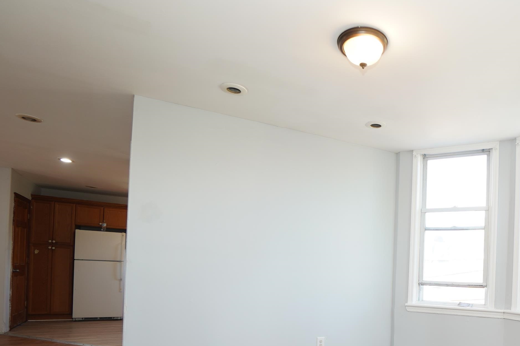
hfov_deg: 69.3
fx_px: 346
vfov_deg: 50.1
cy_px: 274
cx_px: 385
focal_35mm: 24
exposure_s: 1/30
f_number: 4
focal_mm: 10
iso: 200
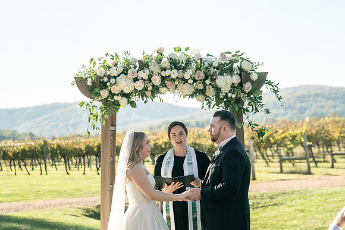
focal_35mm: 98
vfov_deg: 13.9
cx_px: 182
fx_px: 944
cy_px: 92
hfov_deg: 20.7
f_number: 4
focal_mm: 80
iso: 100
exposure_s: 1/1000
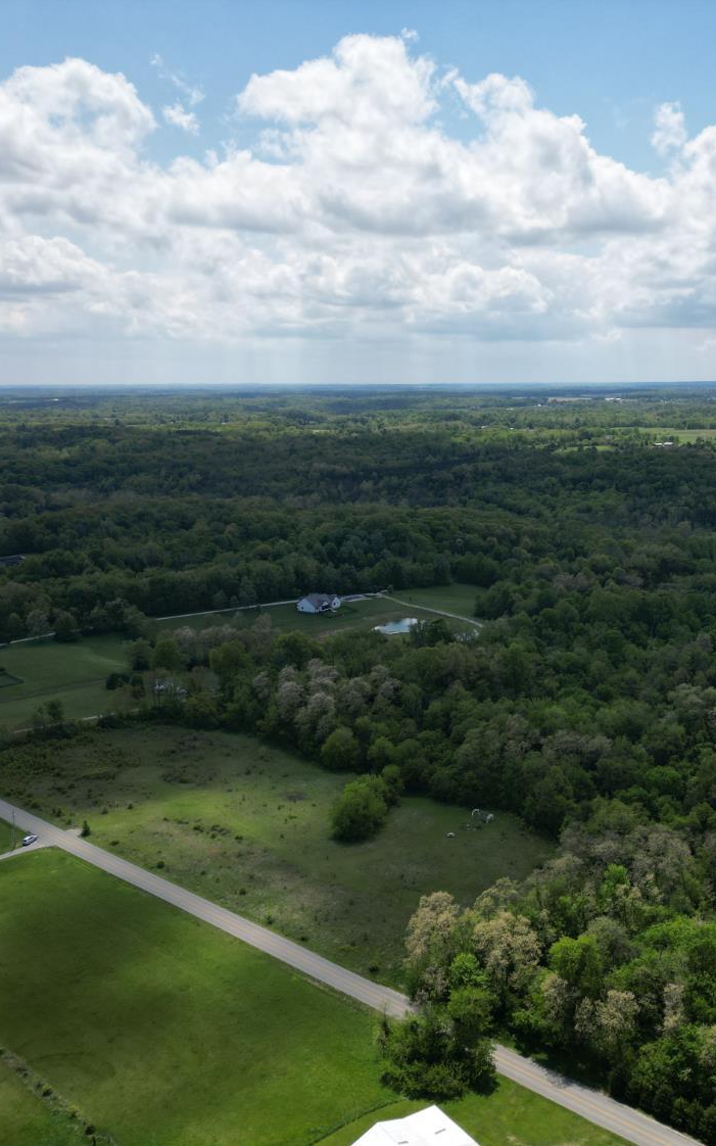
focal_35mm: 34
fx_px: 1062
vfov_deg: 56.7
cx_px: 546
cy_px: 572
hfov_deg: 36.3
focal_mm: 6.72
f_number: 1.7
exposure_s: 1/4000
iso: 110
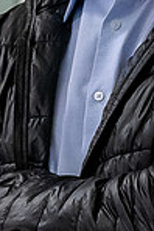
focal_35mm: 1056
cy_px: -29
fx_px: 6760
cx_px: 83
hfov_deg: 1.3
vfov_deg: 2.0
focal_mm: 100
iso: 2000
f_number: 3.5
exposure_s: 1/800
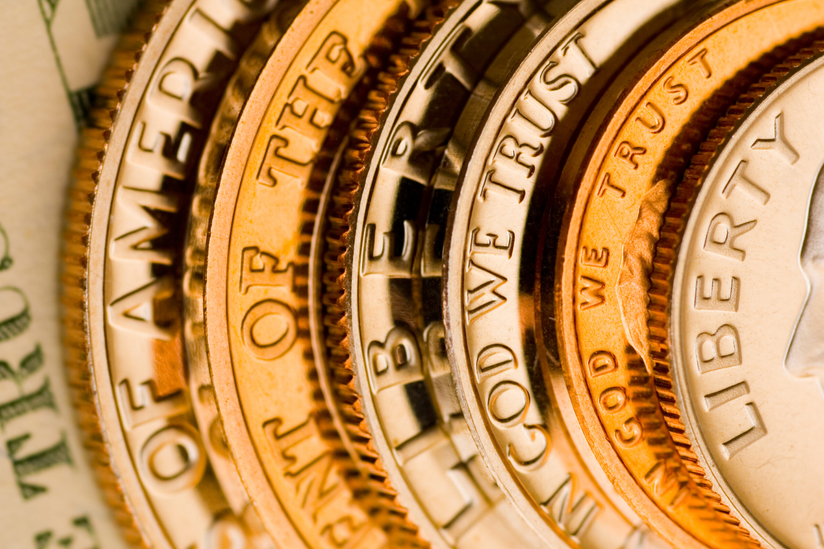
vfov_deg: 8.7
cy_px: 274
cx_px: 414
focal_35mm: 159
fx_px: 3627
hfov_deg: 13.0
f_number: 10
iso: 200
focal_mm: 105
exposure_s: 1/60
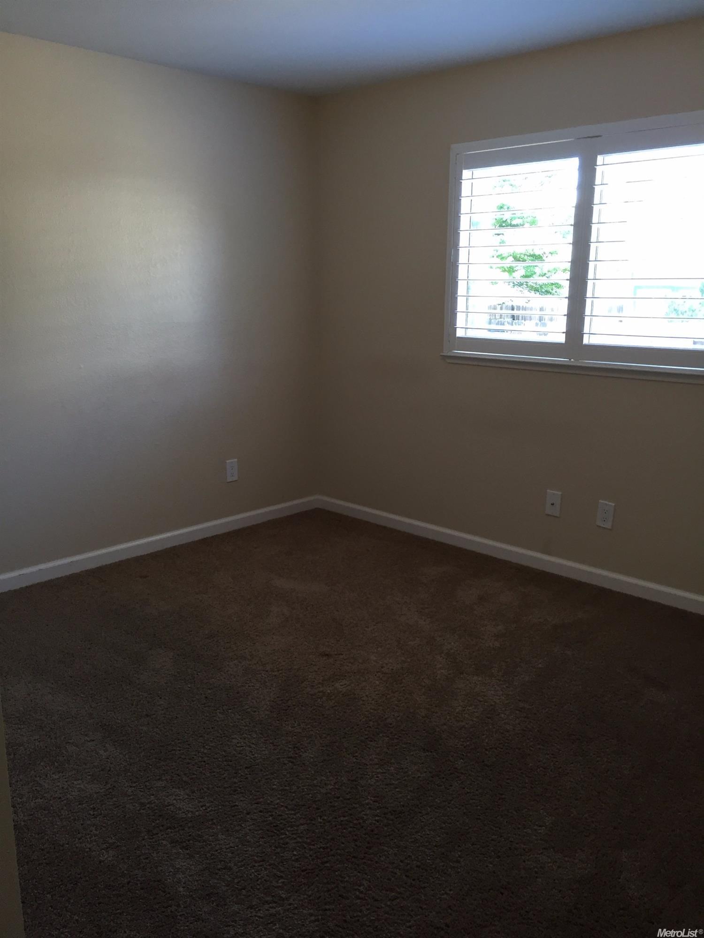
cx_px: 352
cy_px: 469
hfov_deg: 48.2
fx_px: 786
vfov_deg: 61.7
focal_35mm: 29
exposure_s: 1/30
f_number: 2.2
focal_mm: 4.15
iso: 40
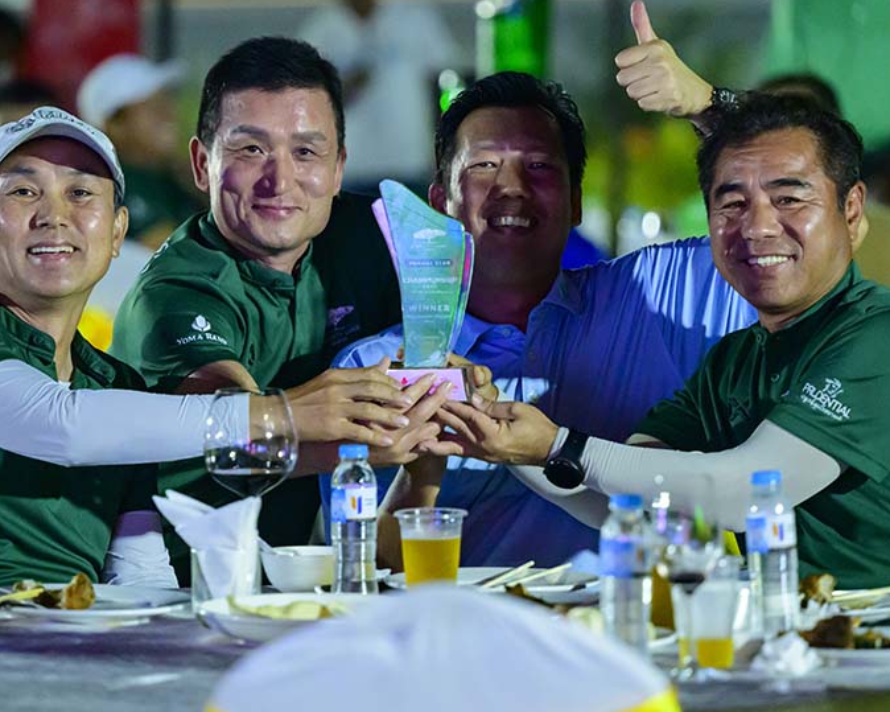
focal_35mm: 214
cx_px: 399
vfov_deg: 7.2
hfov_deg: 9.0
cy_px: 375
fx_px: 5636
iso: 10000
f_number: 2.8
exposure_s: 1/250
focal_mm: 160
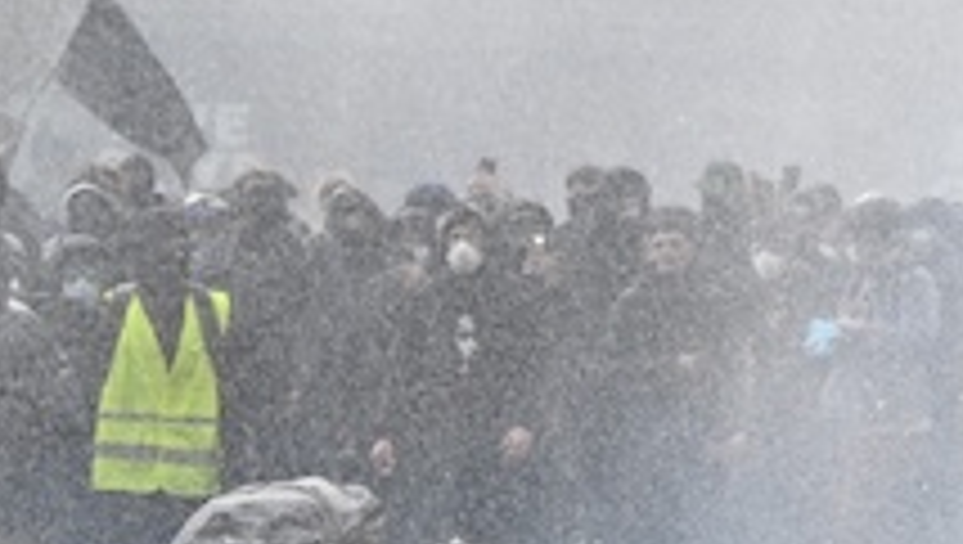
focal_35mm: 352
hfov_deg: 6.0
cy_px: 49
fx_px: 9000
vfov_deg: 3.5
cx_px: 1804
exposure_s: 1/800
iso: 400
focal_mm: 60
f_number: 6
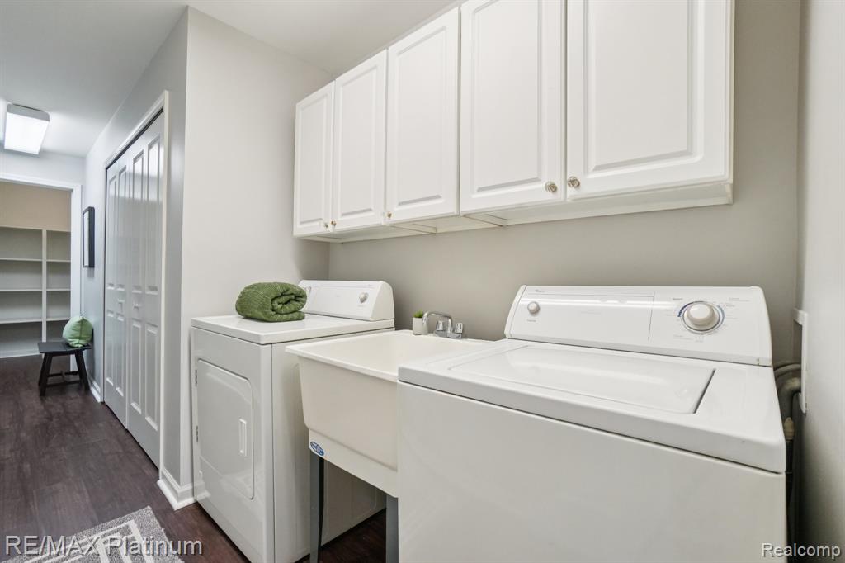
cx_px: 422
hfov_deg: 100.4
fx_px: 352
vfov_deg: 77.3
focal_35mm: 15
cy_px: 282
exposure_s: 1/30
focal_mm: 10
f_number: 8
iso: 500
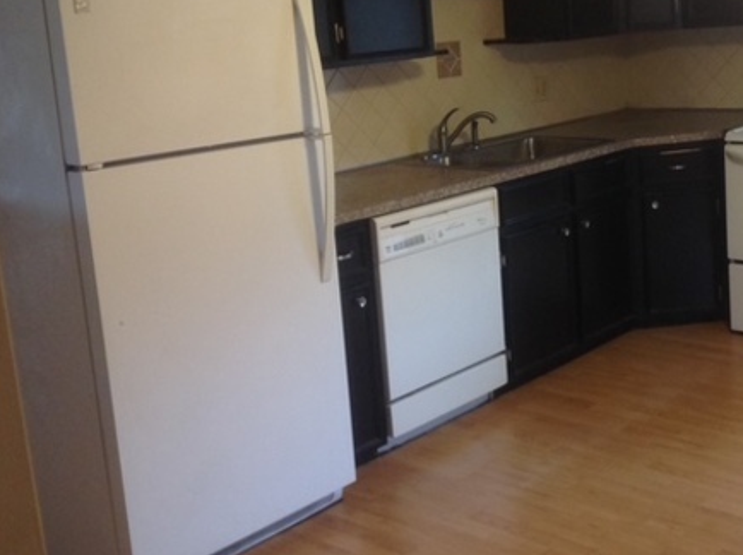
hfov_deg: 34.9
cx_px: 544
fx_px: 1157
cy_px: 218
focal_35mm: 54
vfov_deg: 26.9
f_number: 2.4
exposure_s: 1/15
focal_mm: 4.28
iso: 125
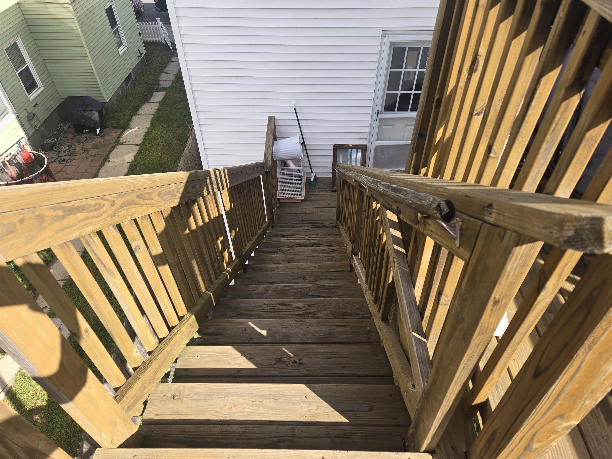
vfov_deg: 58.9
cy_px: 230
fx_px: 407
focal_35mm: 23
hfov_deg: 73.9
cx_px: 306
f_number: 1.8
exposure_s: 1/682
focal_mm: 5.4
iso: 25
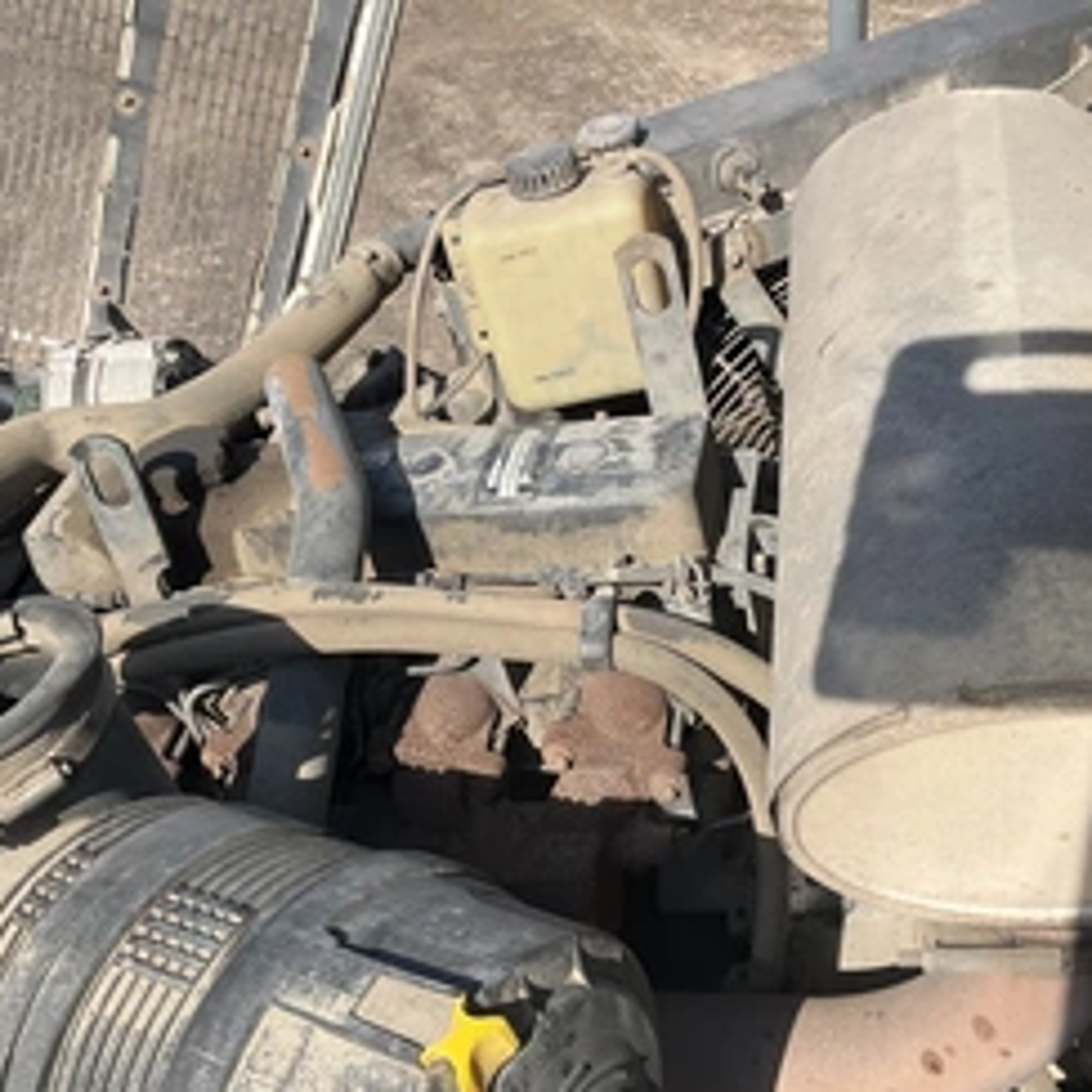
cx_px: 577
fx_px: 1499
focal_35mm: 42
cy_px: 627
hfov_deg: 40.0
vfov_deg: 39.9
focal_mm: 3
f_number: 1.8
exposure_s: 1/1098
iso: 25
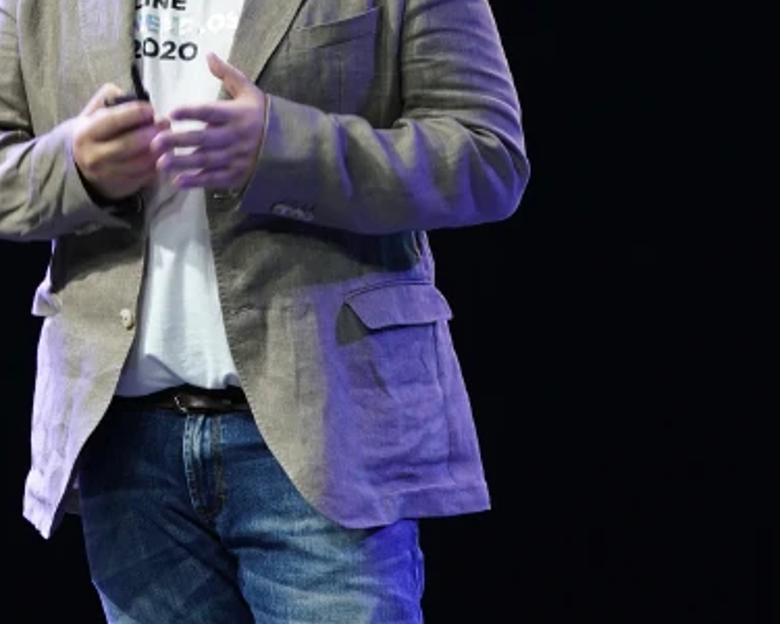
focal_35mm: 306
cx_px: -310
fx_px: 7064
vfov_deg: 5.0
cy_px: -106
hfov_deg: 6.3
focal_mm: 102
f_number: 2.8
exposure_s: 1/100
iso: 500
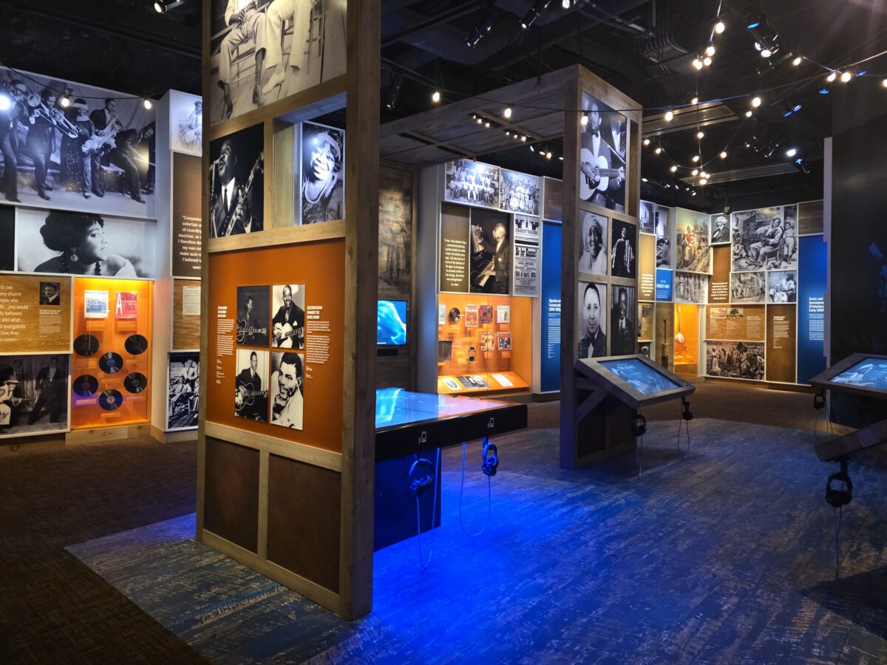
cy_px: 332
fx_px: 589
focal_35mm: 23
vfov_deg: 58.9
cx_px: 444
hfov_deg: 73.9
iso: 640
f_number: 1.7
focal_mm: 6.3
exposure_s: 1/60
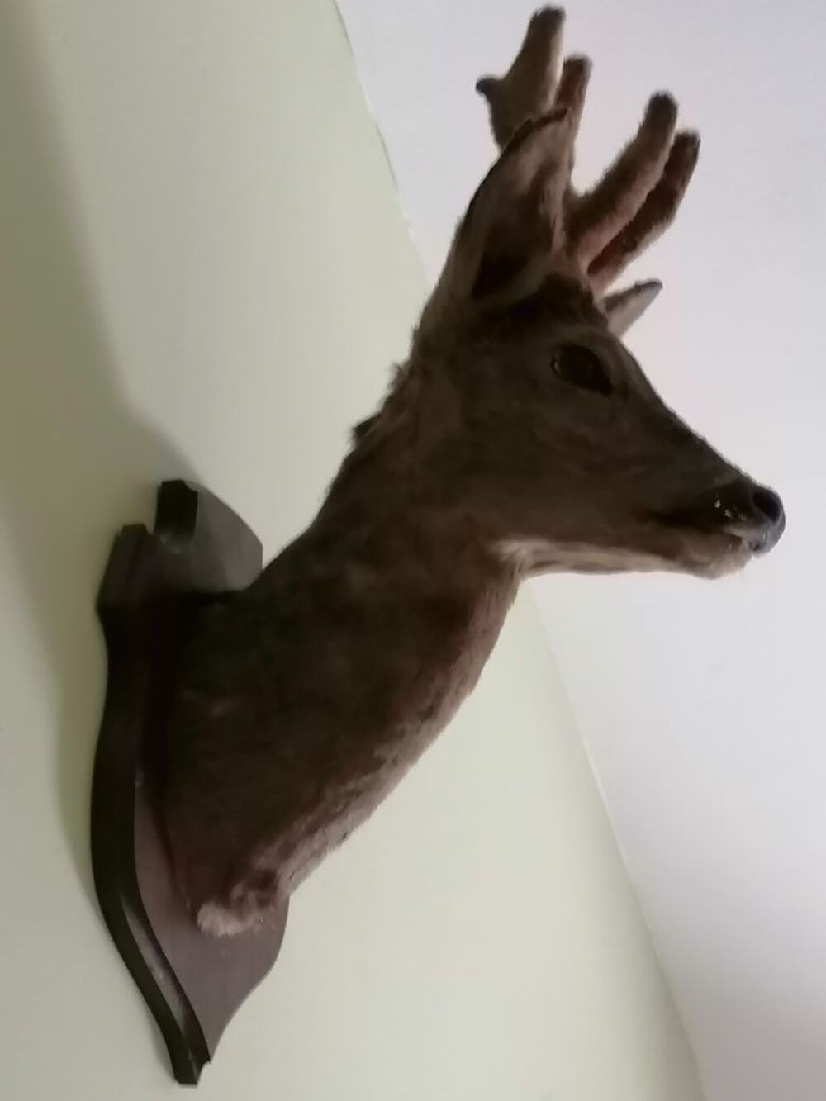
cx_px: 413
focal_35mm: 60
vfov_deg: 32.2
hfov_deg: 24.4
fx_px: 1909
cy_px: 550
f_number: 1.8
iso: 500
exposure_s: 1/25
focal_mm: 4.75
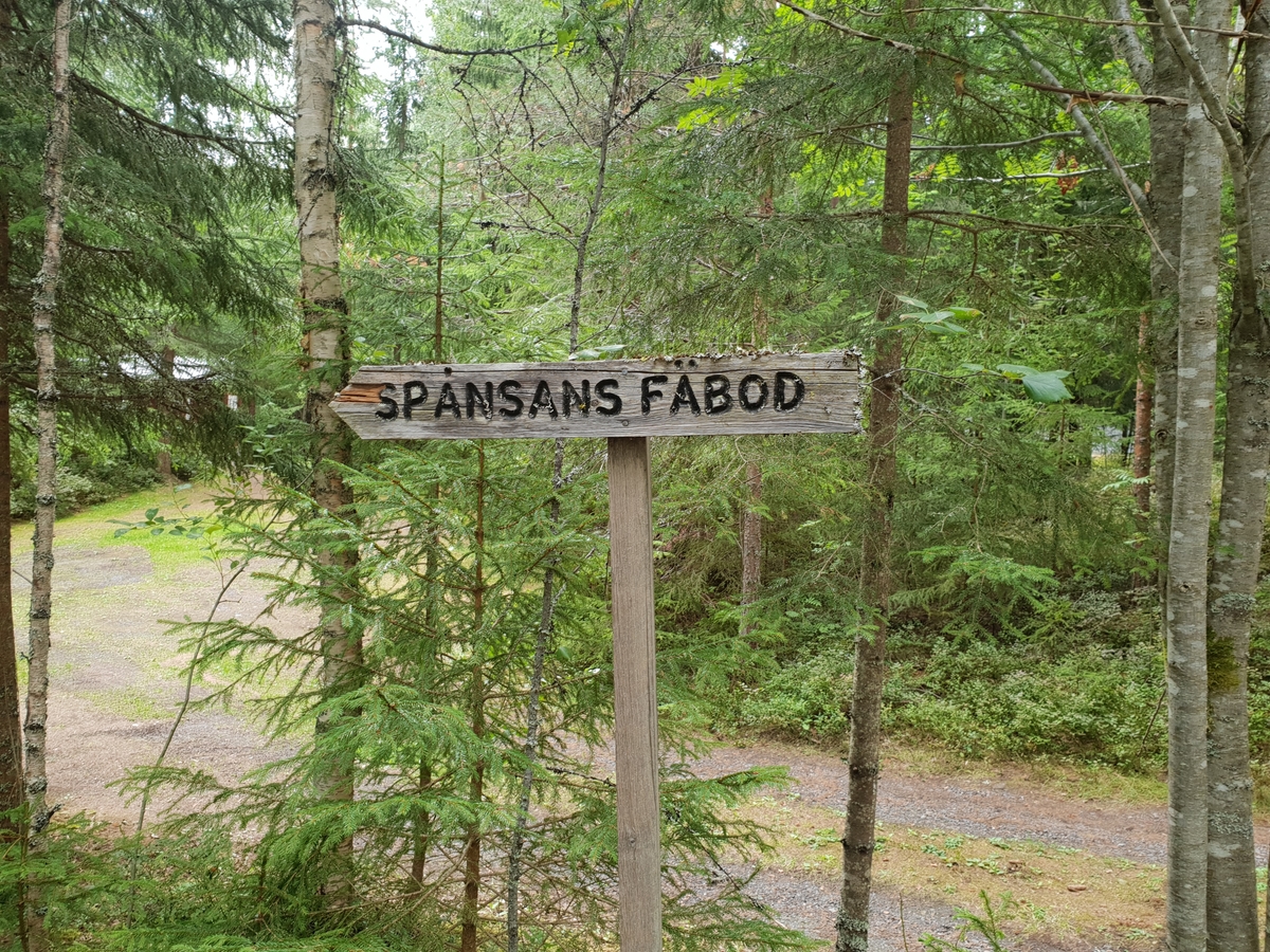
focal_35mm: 26
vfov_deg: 53.1
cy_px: 476
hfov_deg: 67.3
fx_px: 954
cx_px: 635
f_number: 2.4
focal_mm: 4.3
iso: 50
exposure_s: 1/50
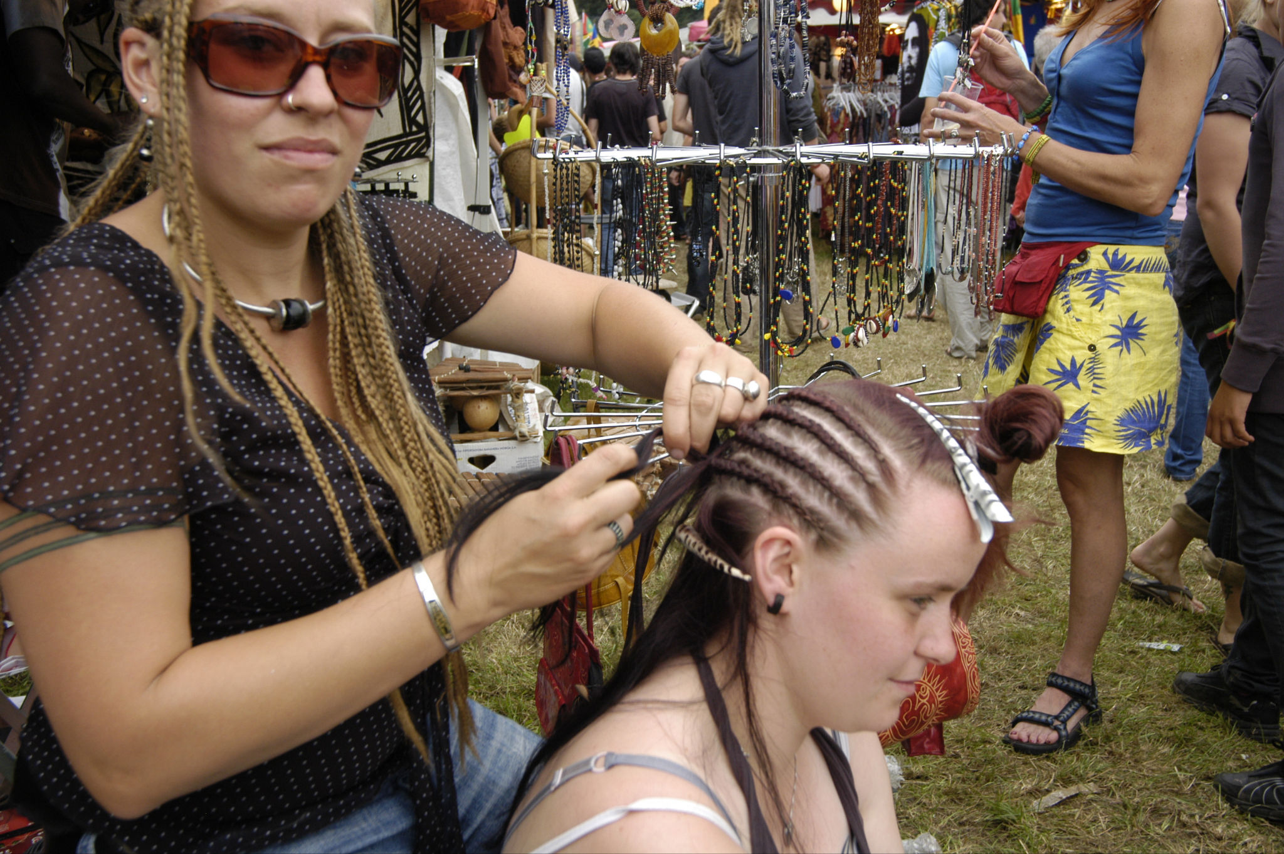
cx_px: 642
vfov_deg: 36.8
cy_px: 427
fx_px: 1283
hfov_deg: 53.2
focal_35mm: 36
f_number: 6.3
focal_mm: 24
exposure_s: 1/160
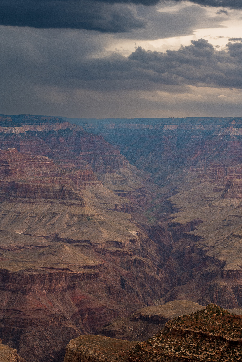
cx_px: 121
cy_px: 181
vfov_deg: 22.6
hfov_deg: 15.2
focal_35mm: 90
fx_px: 907
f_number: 22
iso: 400
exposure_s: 1/30
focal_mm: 90
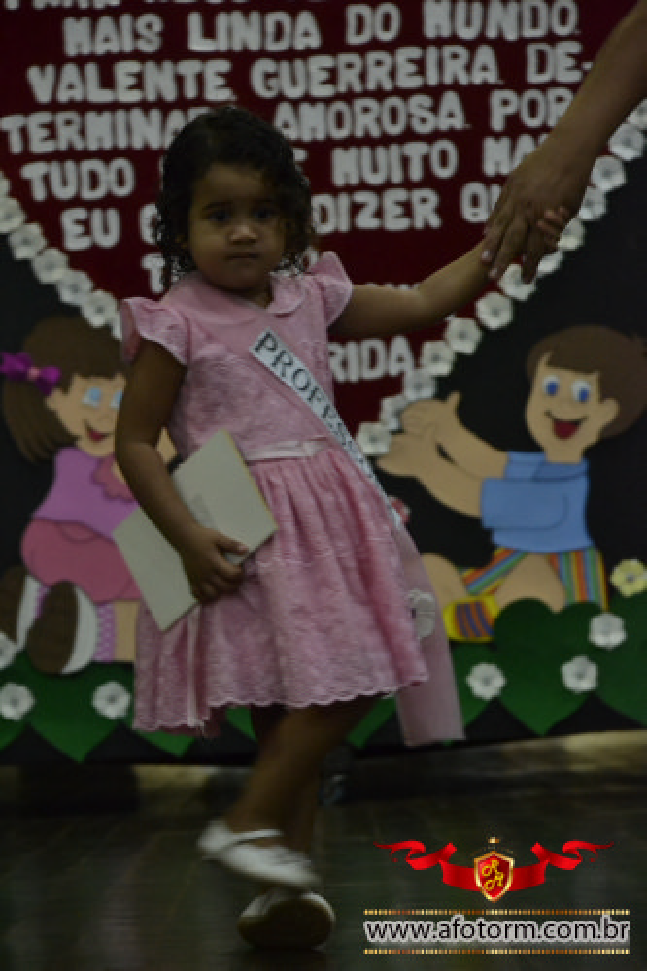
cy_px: 486
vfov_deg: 14.4
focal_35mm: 142
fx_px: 3844
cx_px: 324
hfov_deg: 9.6
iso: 3200
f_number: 5.6
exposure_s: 1/30
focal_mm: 95
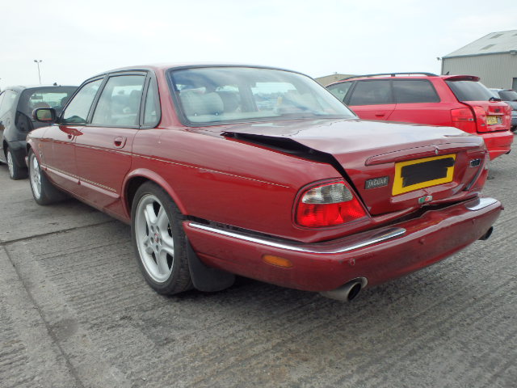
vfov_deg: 49.7
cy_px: 194
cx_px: 258
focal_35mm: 28
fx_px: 418
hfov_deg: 63.4
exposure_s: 1/400
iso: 125
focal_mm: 5
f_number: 3.9
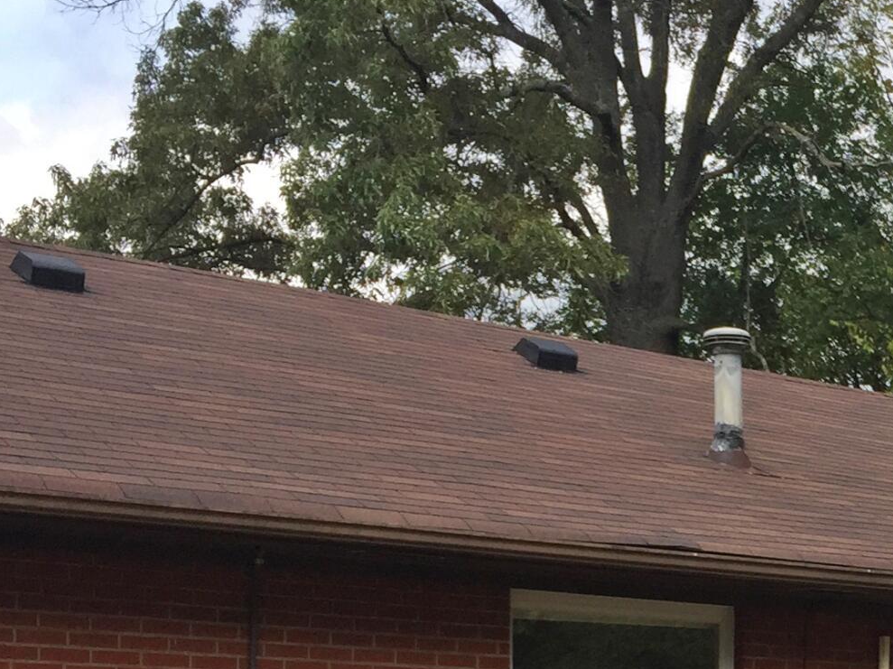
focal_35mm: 88
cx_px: 1061
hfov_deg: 20.8
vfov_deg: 16.1
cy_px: 822
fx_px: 2269
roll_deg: -1.1
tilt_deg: +0.8
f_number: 2.2
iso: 32
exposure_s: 1/942
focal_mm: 4.15
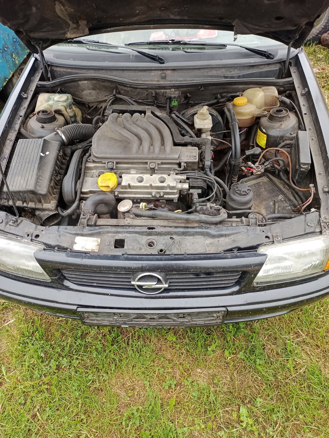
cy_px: 219
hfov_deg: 54.9
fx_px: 317
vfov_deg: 69.4
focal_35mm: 25
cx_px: 164
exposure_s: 1/33.3
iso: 169
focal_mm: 4.71
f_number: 1.79
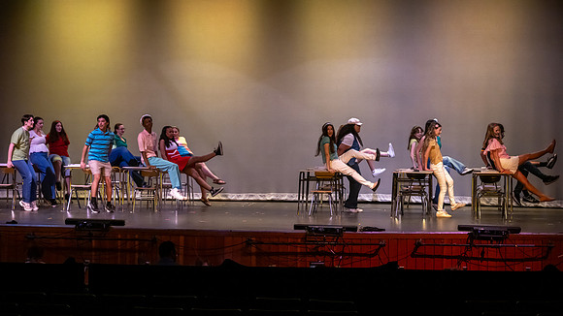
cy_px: 166
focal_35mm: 88
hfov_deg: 24.2
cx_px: 270
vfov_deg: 13.8
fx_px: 1310
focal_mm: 80
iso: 2800
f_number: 2.8
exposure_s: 1/500
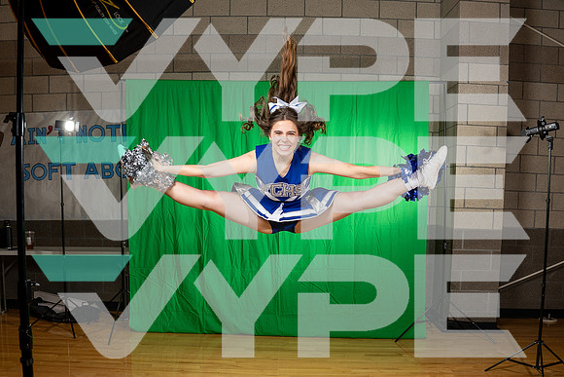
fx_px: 589
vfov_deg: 34.7
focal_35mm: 38
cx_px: 284
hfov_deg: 51.1
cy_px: 277
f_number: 5
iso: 160
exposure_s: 1/250
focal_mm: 21
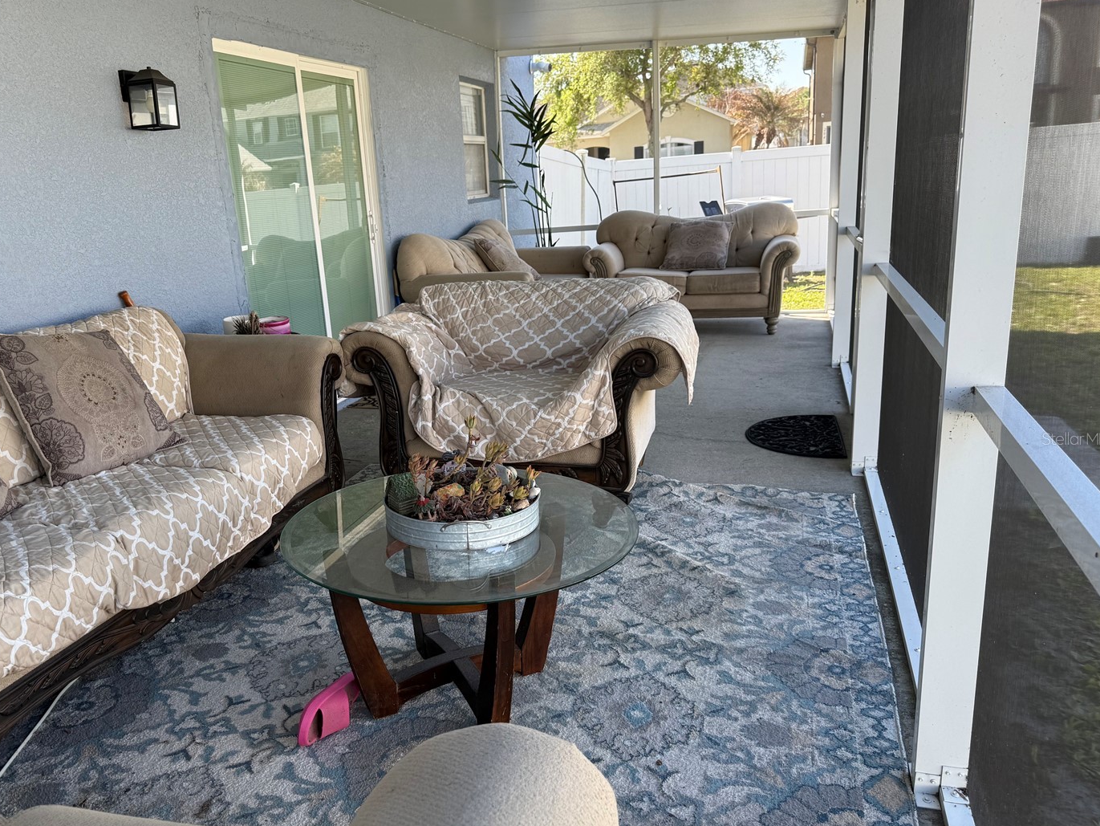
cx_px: 476
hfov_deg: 63.2
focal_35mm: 28
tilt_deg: -15.6
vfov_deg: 49.7
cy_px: 438
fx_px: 890
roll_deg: +4.5
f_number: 1.78
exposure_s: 1/430
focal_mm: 6.76
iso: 80
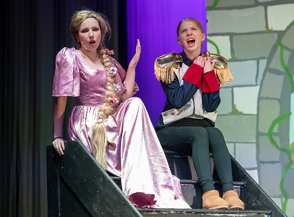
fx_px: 2045
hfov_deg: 8.2
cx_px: 166
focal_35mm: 242
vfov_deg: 6.1
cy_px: 110
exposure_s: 1/250
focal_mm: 200
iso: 2800
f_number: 2.8
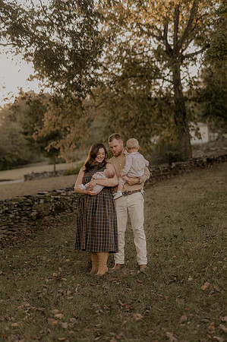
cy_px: 171
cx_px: 114
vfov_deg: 39.6
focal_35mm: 50
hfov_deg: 26.9
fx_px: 474
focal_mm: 50
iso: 160
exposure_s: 1/400
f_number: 1.8
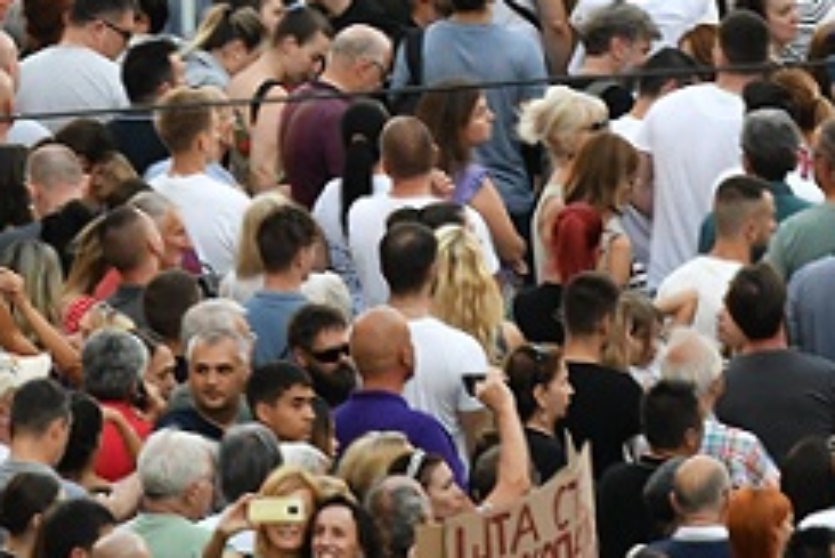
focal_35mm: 1096
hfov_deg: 1.9
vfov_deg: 1.3
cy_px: -762
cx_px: 477
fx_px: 25435
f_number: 7.1
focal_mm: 200
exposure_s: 1/320
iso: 1600
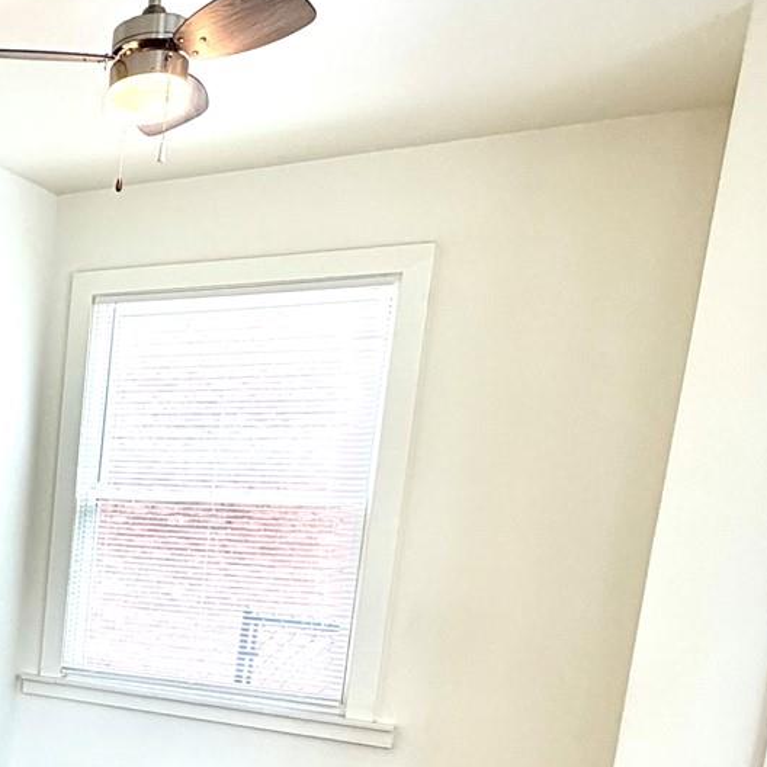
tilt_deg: -9.6
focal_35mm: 48
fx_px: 1203
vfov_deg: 33.4
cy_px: 700
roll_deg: -2.0
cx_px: -280
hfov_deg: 27.9
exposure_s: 1/120
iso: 125
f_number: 2.2
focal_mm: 2.22
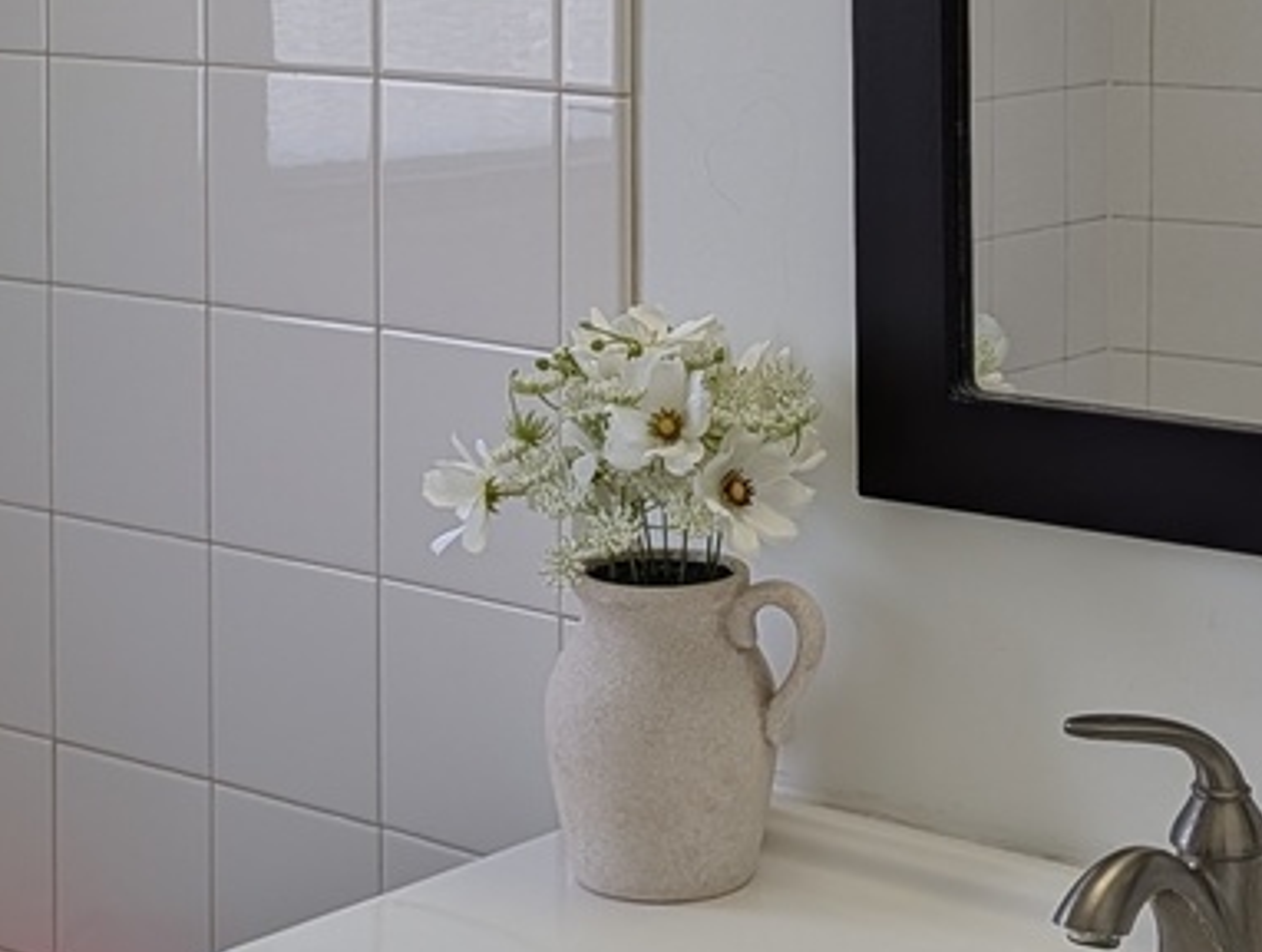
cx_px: 621
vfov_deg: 16.1
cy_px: -50
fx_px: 3287
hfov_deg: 21.7
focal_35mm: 90
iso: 16
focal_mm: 6.9
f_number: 1.68
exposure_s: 1/59.1
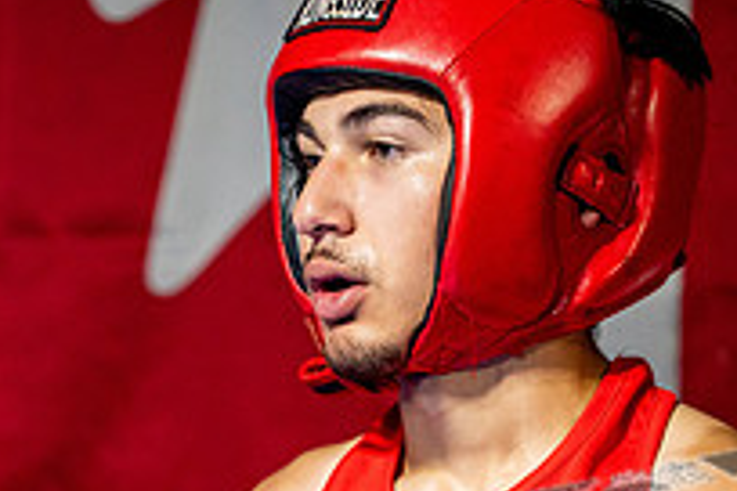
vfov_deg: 3.2
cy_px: 619
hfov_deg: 4.8
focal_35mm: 426
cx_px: 199
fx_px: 8720
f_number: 2
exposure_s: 1/800
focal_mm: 150
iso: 4000
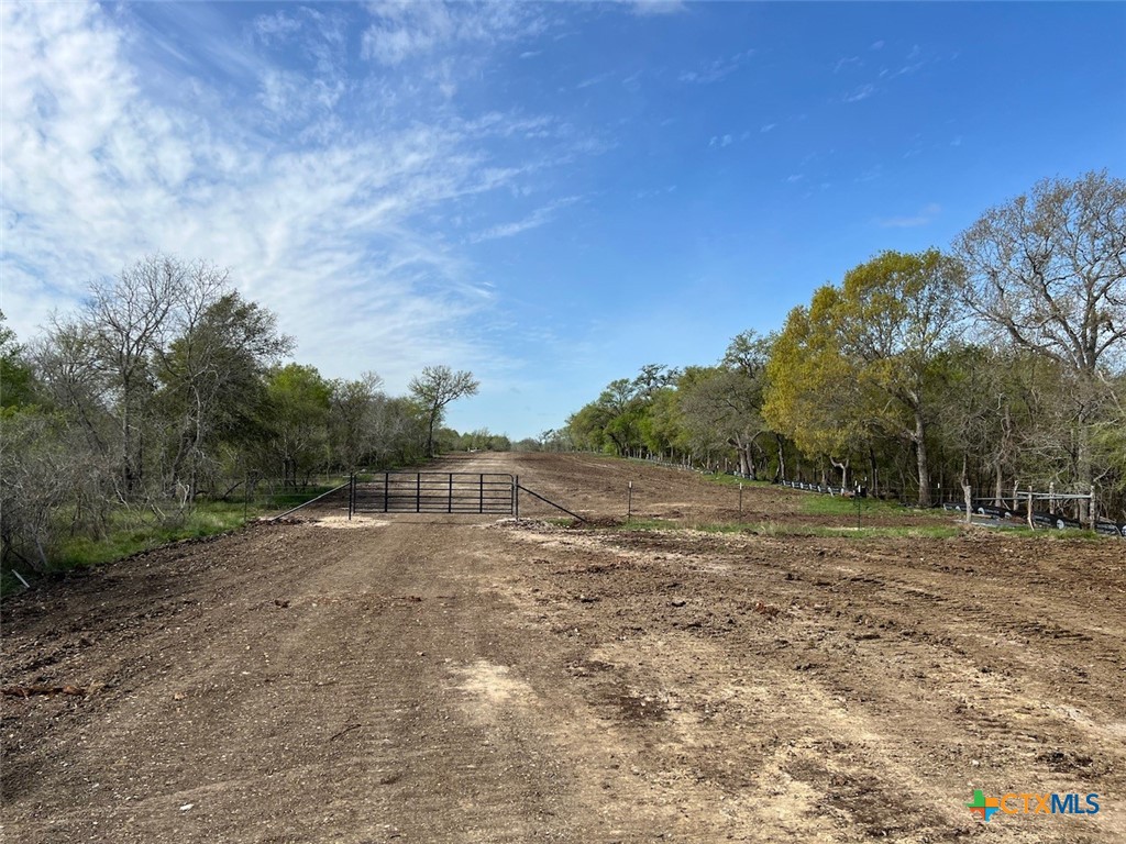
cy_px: 422
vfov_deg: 53.1
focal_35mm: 26
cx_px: 563
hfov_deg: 67.3
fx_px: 846
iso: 50
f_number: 1.5
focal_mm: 5.7
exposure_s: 1/4630
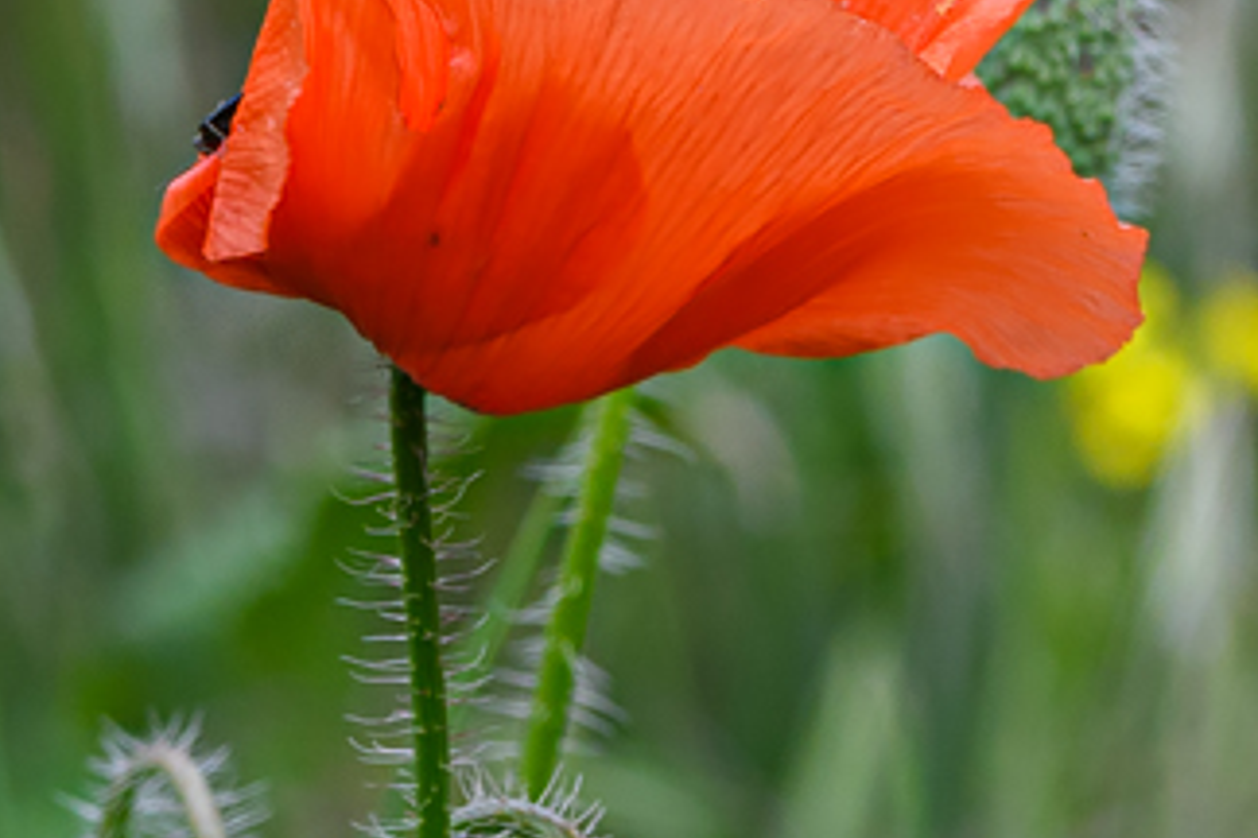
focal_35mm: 1669
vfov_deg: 0.8
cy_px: 617
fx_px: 58318
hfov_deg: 1.2
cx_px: 955
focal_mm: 300
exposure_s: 1/250
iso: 400
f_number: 8
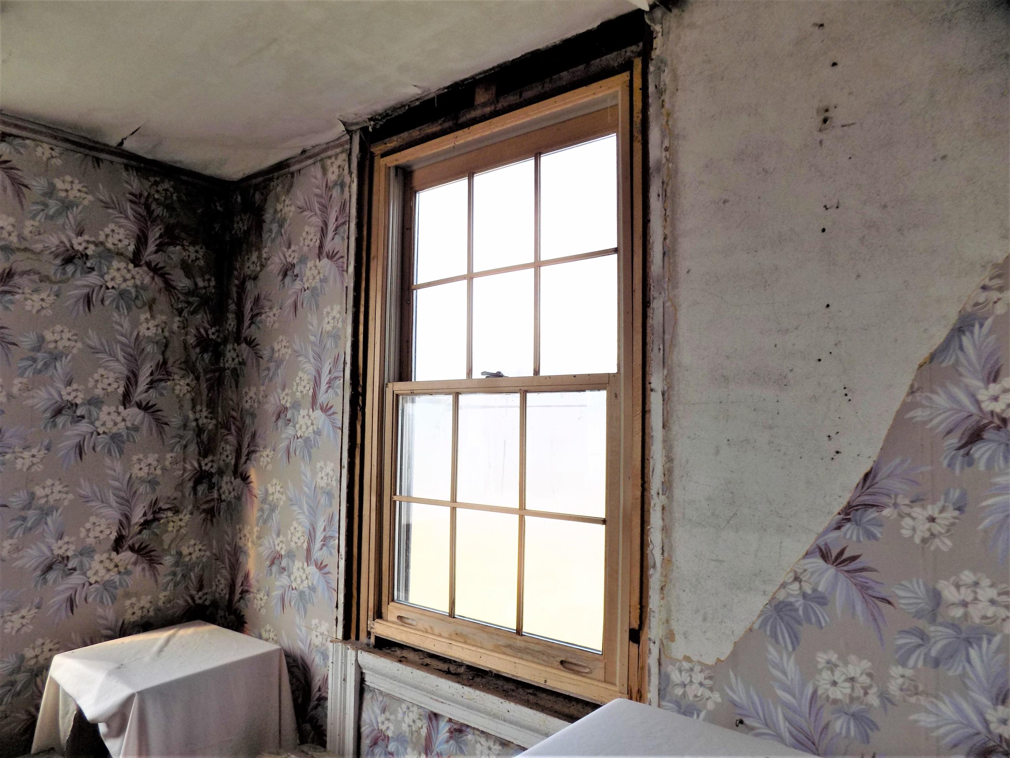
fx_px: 671
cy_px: 379
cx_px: 505
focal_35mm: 23
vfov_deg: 58.9
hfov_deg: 73.9
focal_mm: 4
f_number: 3.1
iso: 80
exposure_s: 1/200
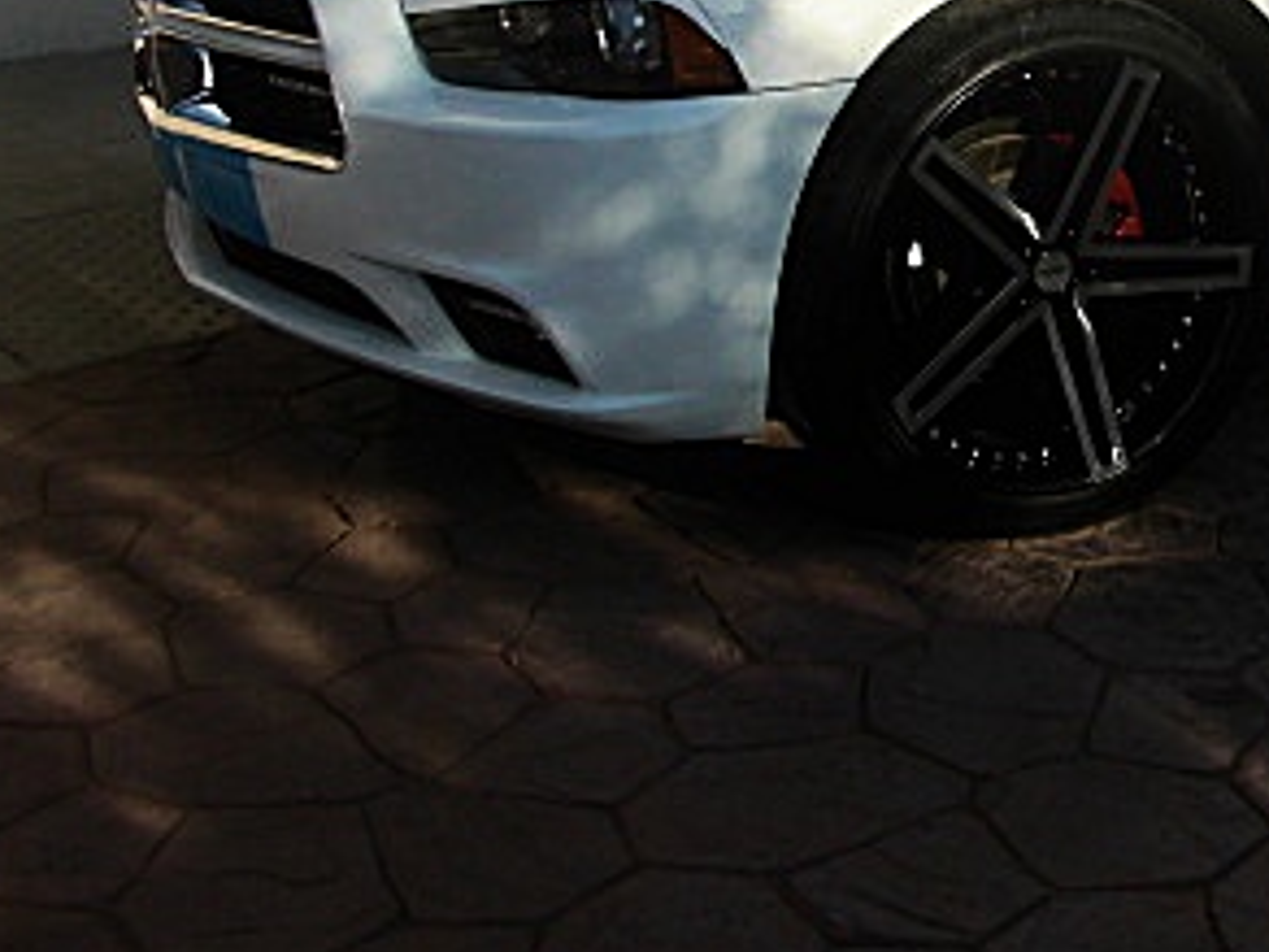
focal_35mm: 79
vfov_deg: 18.3
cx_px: 1334
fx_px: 2896
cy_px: 74
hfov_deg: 23.4
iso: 50
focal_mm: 6.3
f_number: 7.9
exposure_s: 1/200
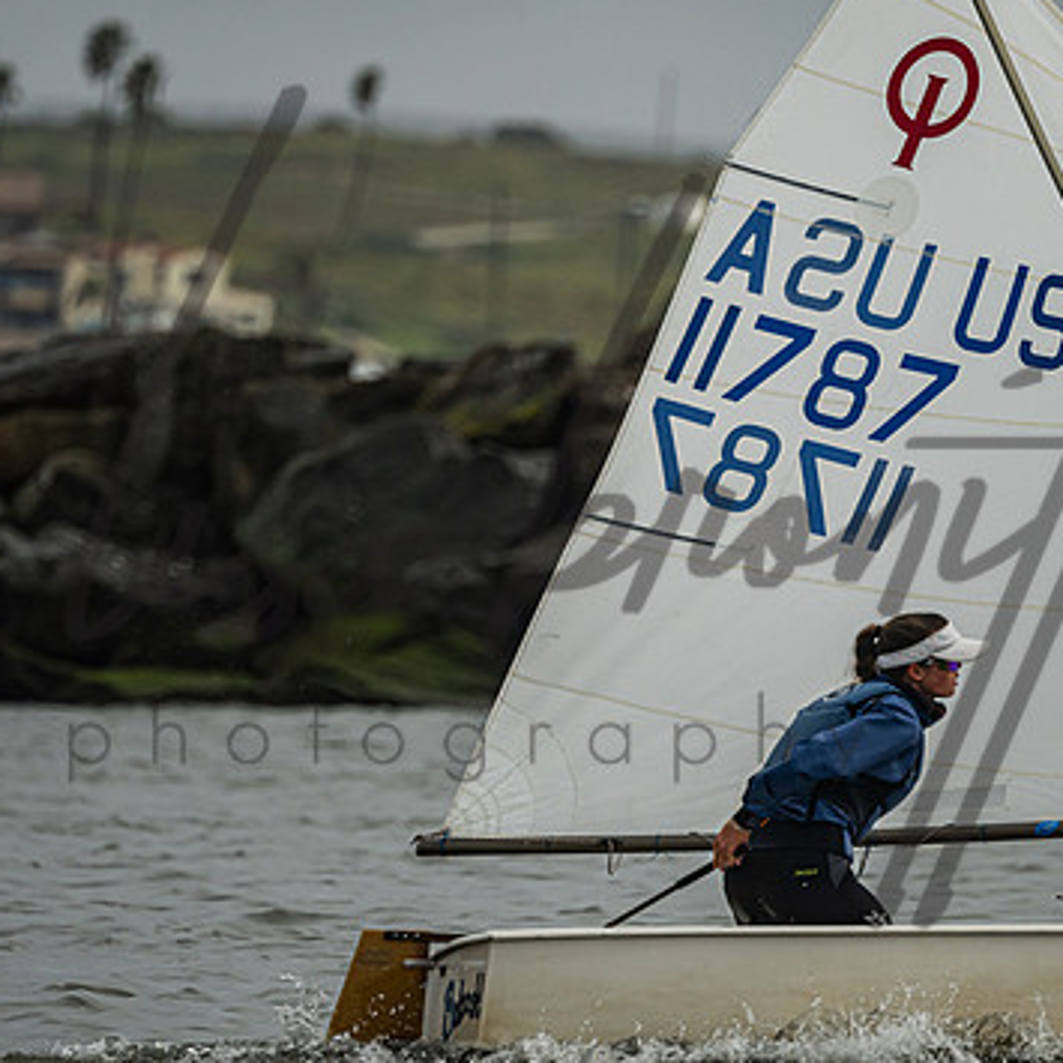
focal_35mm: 707
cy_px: 366
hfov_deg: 2.5
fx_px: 24563
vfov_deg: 2.5
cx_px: 513
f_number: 5.6
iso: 320
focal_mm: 400
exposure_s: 1/5000
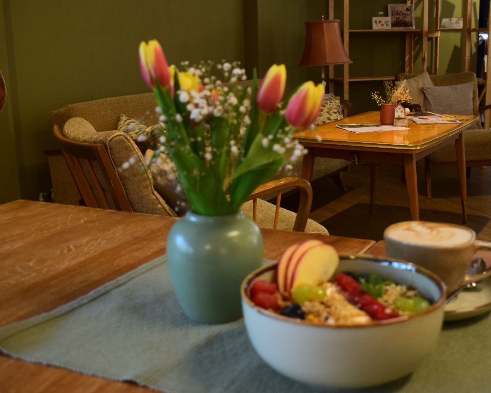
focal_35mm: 48
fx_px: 698
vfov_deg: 31.5
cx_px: 289
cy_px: 196
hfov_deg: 38.7
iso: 500
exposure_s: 1/15
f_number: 6.3
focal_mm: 28
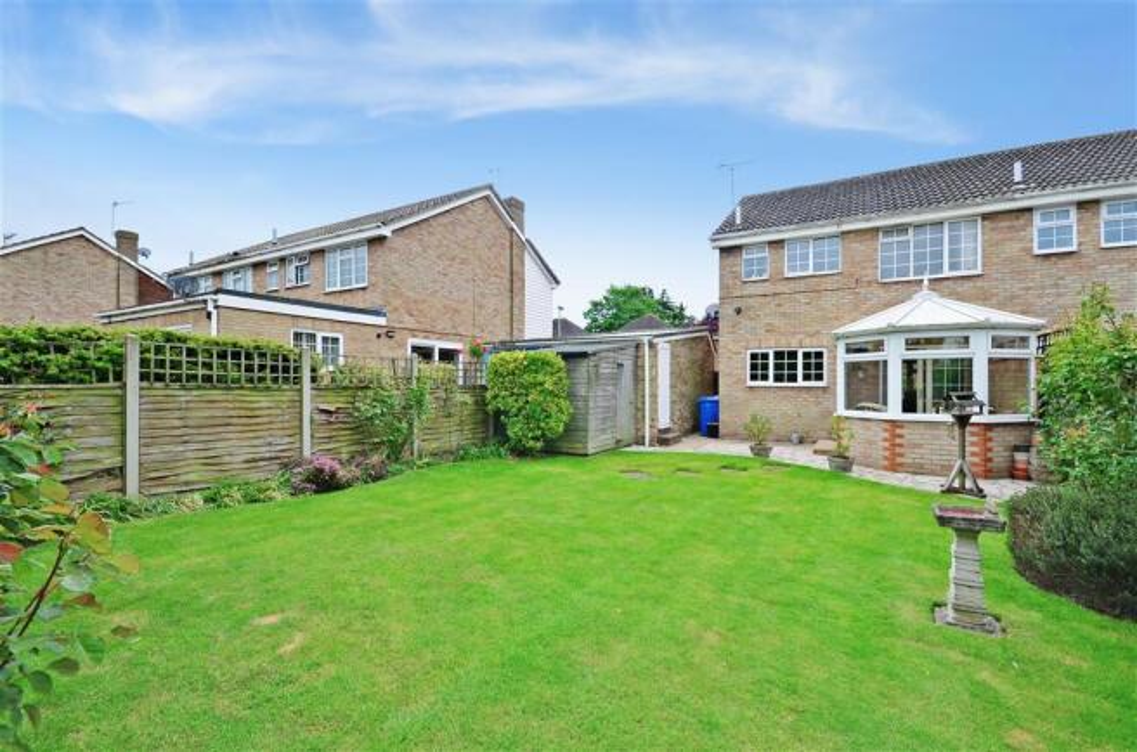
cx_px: 568
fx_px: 473
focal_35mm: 15
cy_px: 376
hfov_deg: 100.5
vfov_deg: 77.0
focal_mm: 10
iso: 200
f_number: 11
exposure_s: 1/40
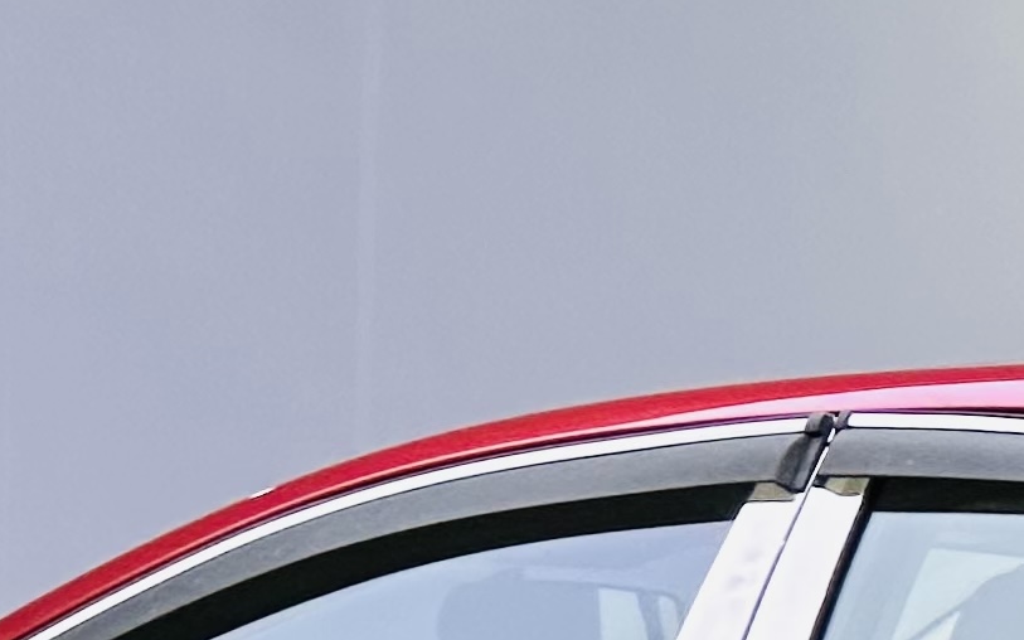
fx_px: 11302
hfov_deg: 5.2
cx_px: 1097
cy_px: 551
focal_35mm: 405
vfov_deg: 3.2
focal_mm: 9
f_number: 2.8
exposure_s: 1/100
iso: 250
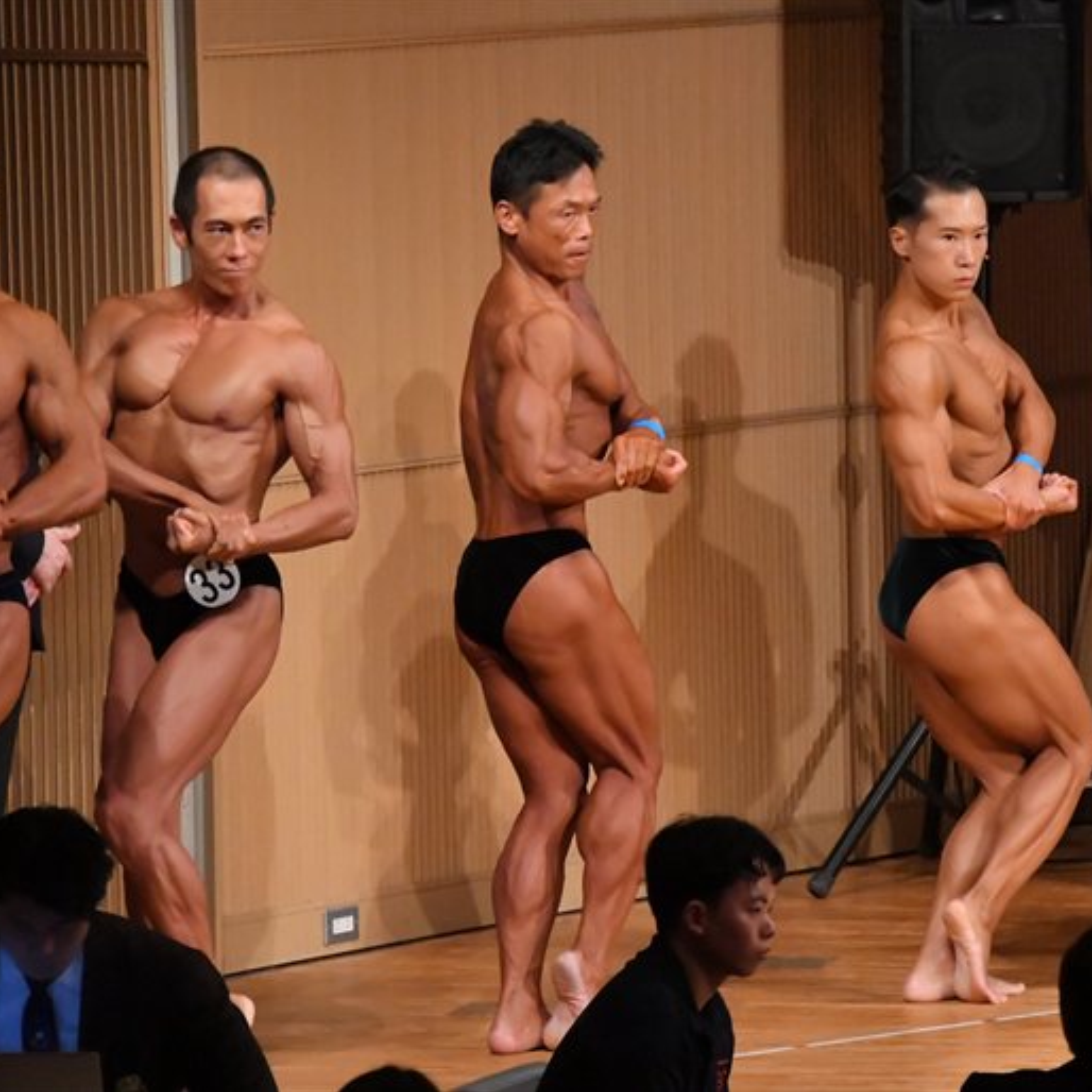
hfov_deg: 5.1
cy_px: 546
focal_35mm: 346
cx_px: 638
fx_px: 12349
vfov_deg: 5.1
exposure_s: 1/400
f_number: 5.6
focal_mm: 180
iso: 10000
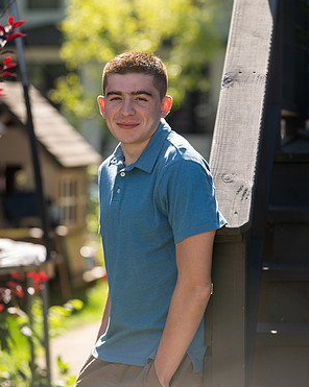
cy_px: 172
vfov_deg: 13.0
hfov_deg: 10.4
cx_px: 155
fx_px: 1695
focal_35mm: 148
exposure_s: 1/800
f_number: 3.5
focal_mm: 130
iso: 250
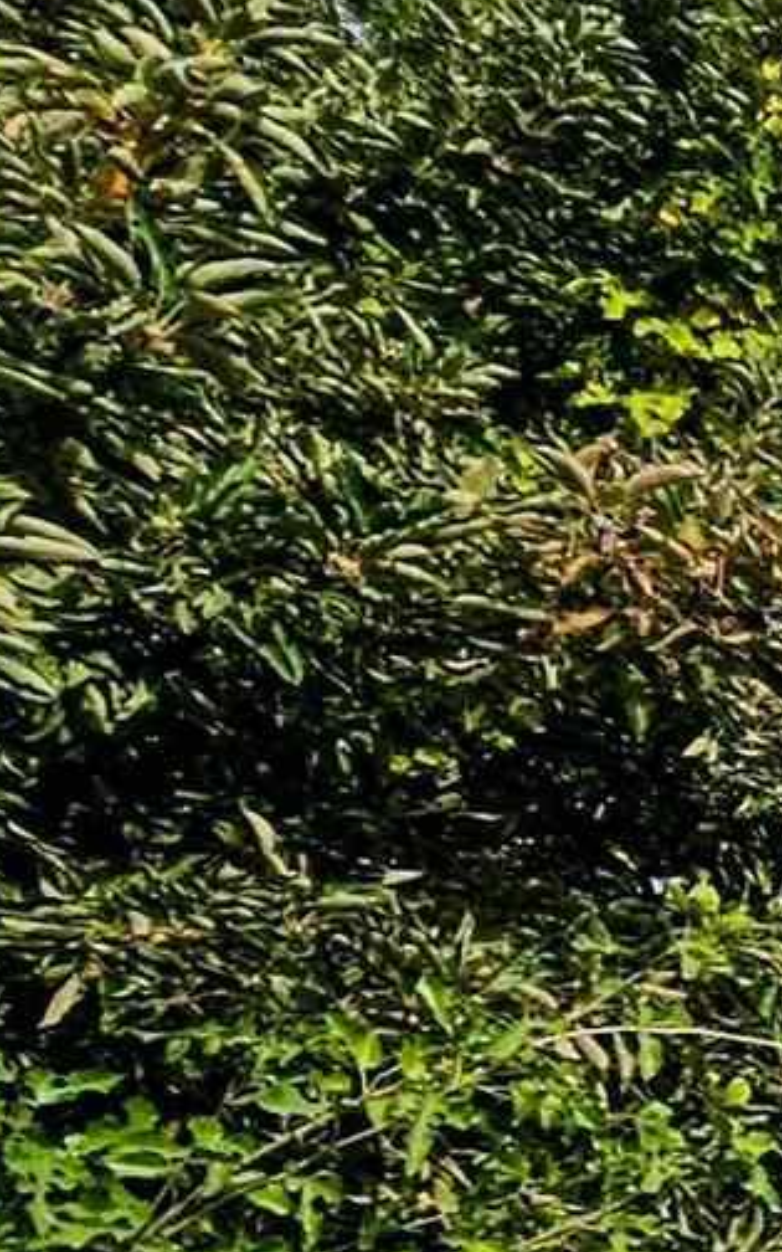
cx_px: 2825
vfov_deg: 23.1
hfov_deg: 9.1
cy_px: 1391
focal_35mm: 84
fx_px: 2864
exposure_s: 1/2423
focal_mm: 2.2
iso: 50
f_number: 2.2
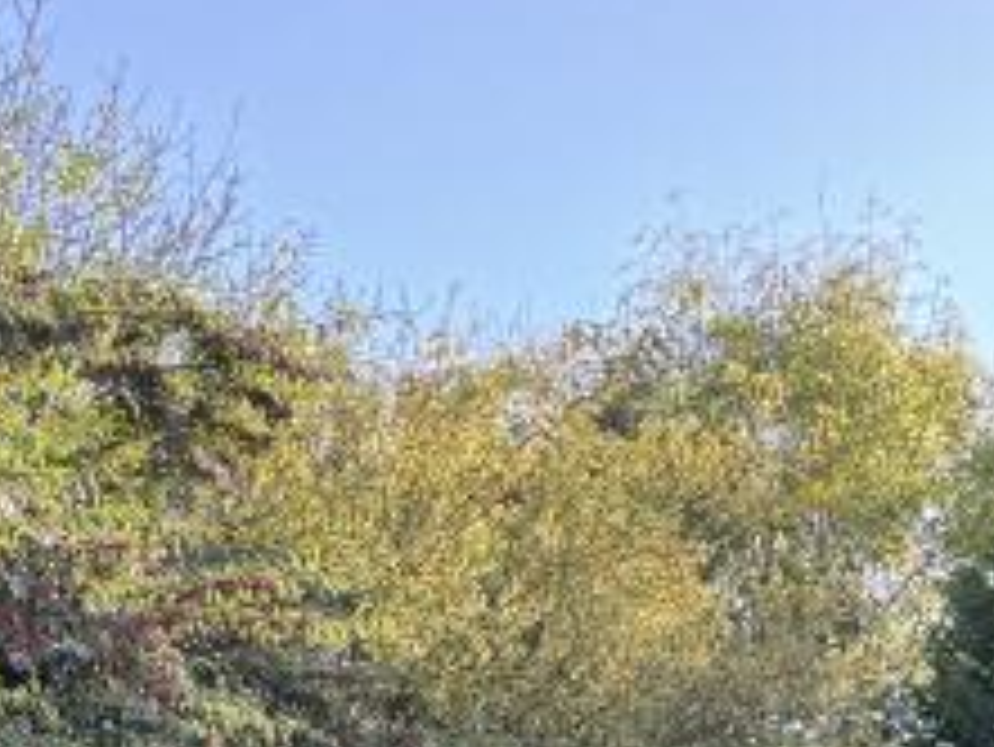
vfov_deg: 12.3
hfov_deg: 16.9
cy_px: 1310
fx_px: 3189
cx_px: -229
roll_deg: +0.4
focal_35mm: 111
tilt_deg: +5.7
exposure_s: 1/412
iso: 80
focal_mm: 6.76
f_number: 1.78
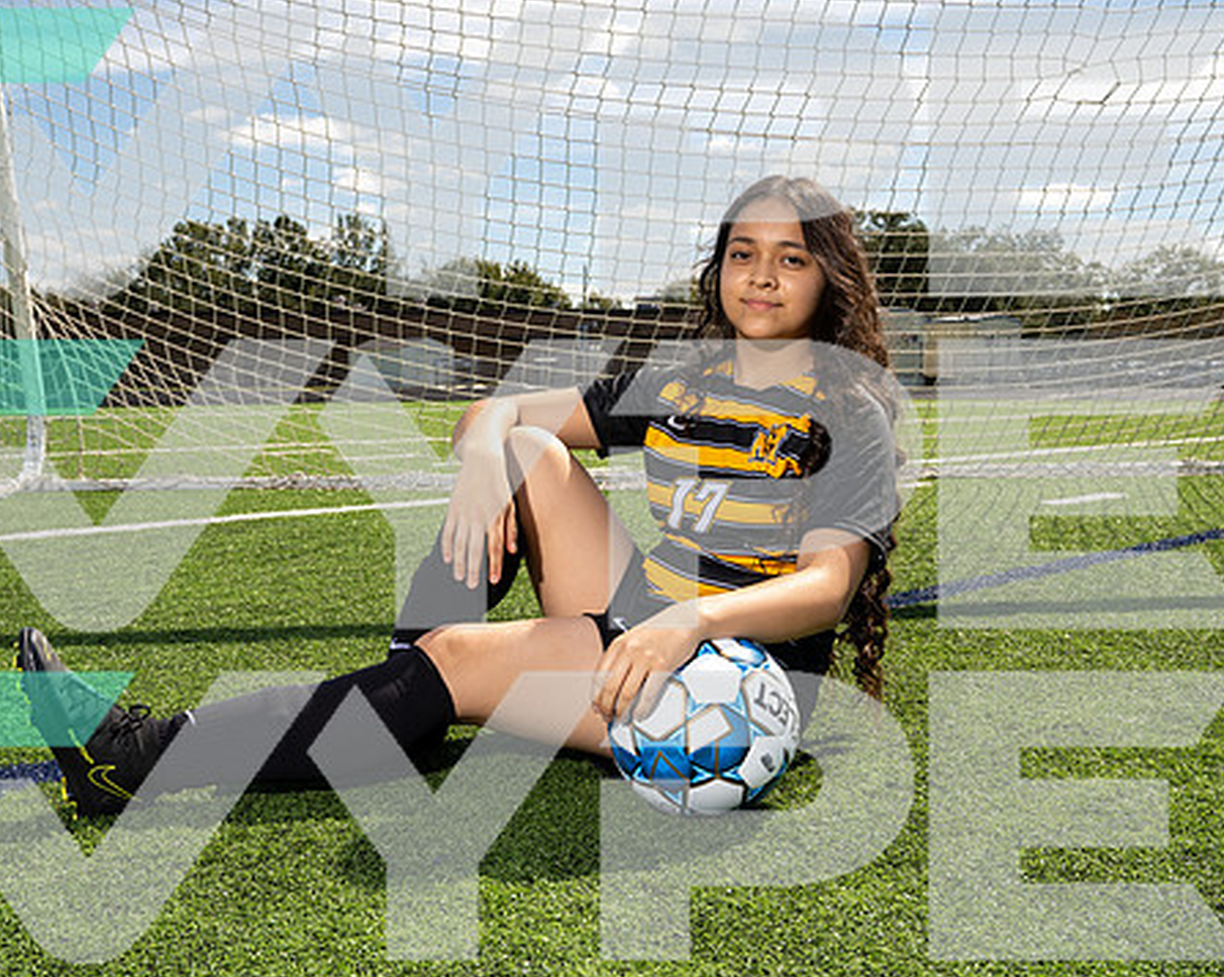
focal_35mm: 39
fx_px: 1412
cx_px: 556
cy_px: 486
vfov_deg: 38.2
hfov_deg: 46.8
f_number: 8
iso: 100
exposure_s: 1/250
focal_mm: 32
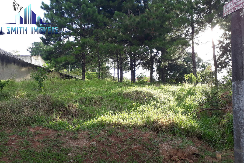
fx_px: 197
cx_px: 121
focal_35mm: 29
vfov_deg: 44.9
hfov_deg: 63.6
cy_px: 90
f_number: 1.9
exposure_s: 1/205
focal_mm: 3.6
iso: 40
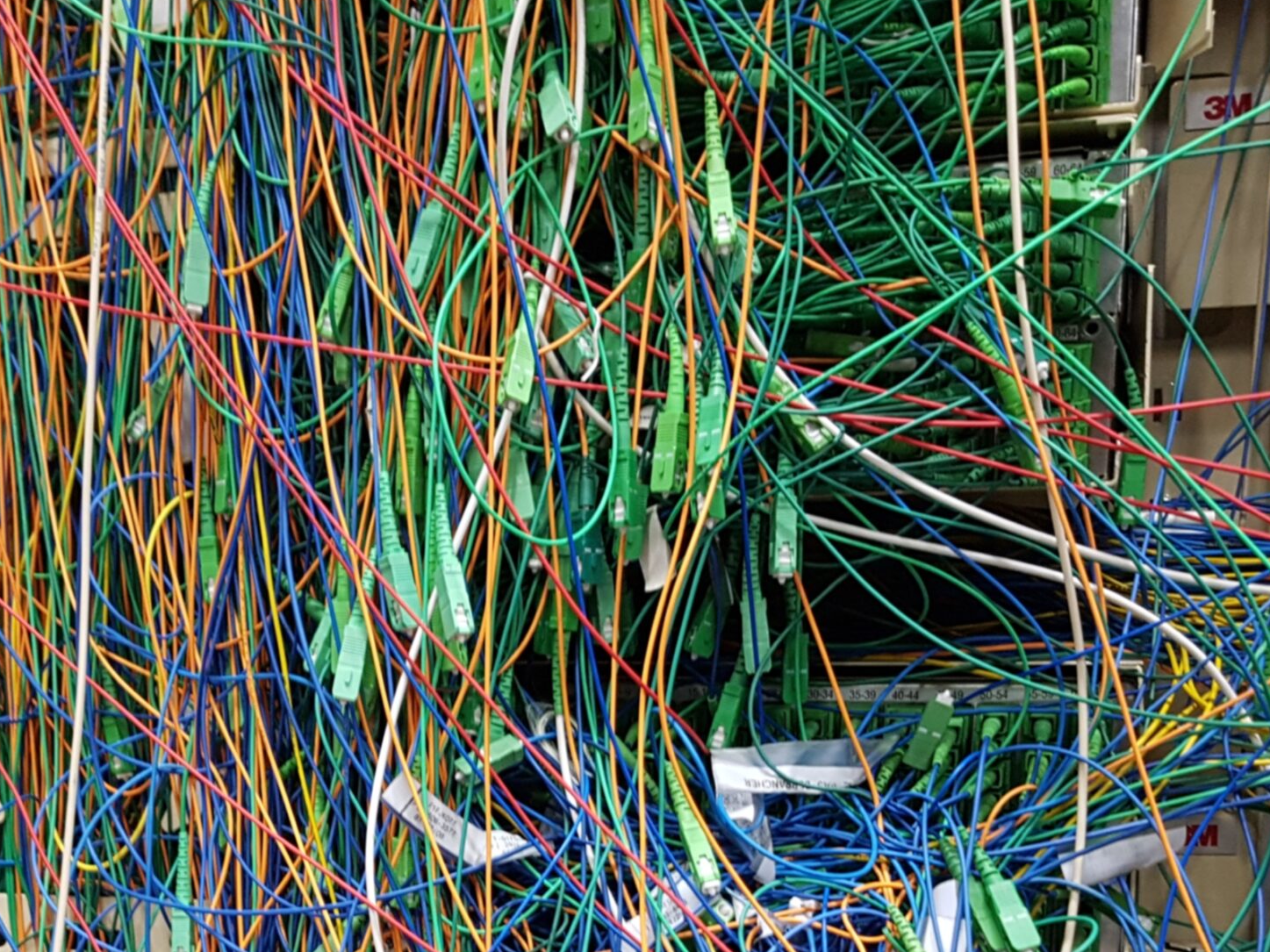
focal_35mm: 46
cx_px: 408
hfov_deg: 40.7
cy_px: 808
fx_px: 1688
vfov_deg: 30.5
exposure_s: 1/10
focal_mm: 4.2
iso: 250
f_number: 1.7
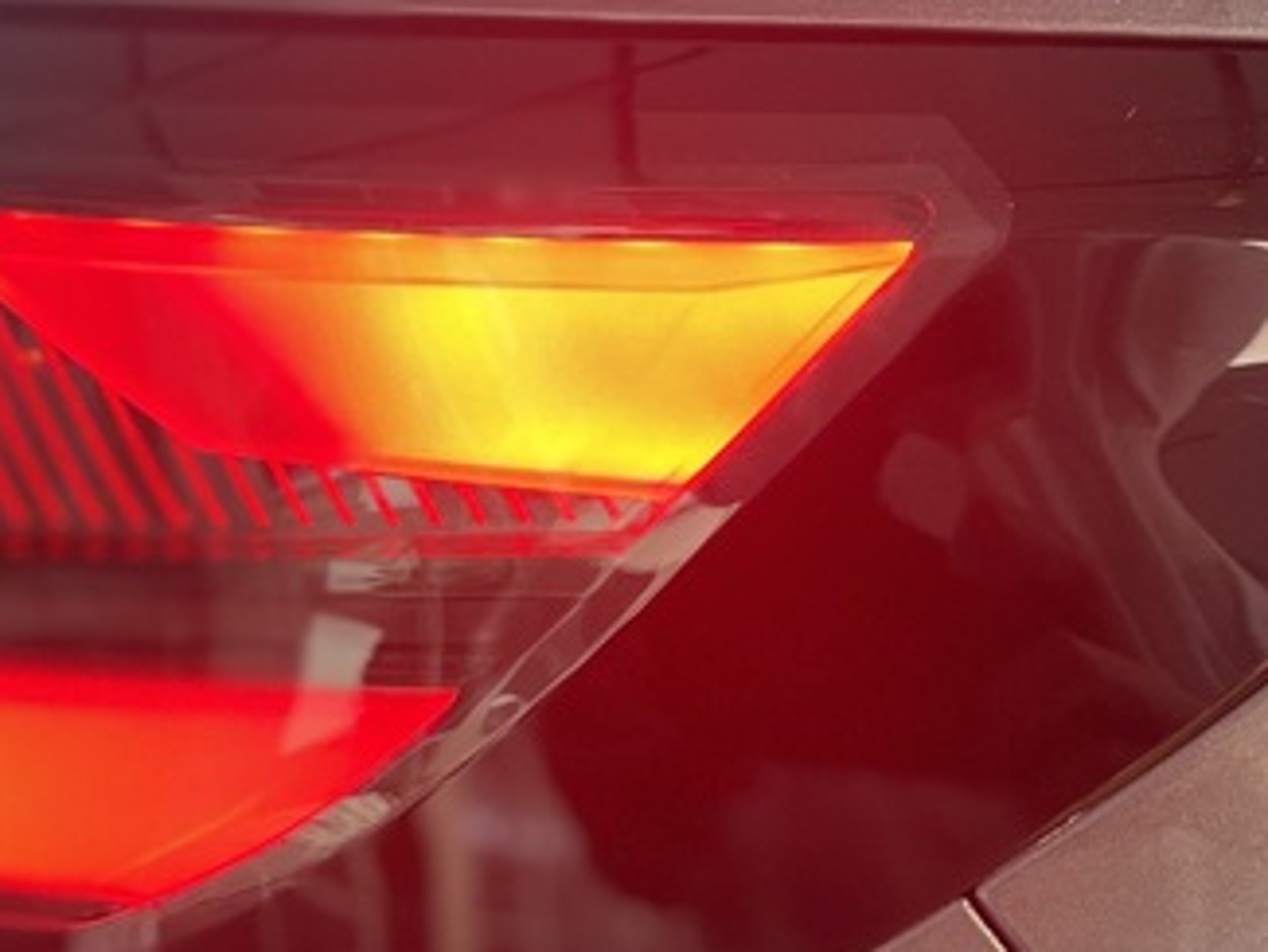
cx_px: 453
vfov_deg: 22.9
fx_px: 2345
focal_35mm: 64
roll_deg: +0.3
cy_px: 386
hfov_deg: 30.1
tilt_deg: -13.5
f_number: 1.6
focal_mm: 4.2
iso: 80
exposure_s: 1/100
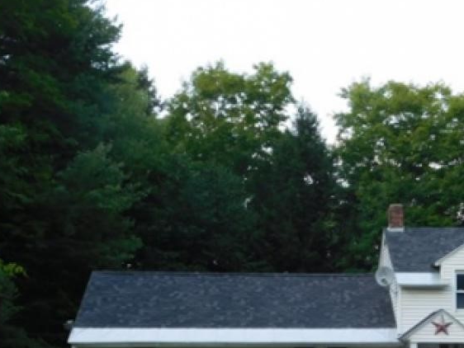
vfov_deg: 17.8
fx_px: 1100
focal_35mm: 82
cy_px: 286
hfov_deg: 23.5
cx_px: 372
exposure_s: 1/200
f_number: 3.7
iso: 125
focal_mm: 8
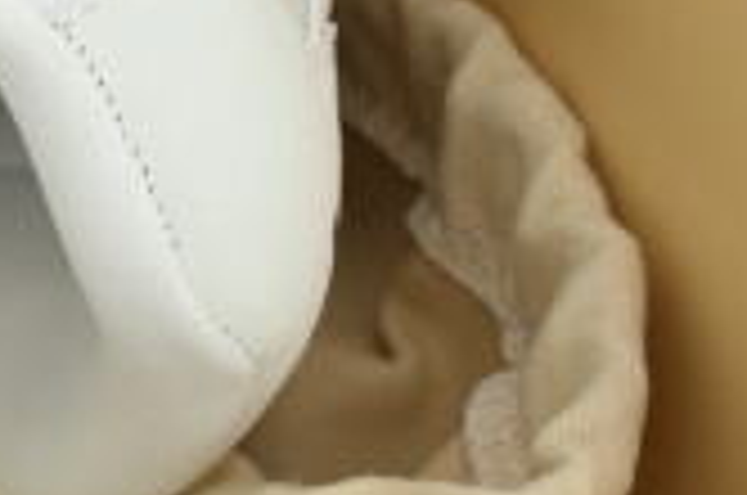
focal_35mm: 145
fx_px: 3003
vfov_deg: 9.4
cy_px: 349
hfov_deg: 11.7
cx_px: -1030
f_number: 11
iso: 400
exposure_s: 1/100
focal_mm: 30
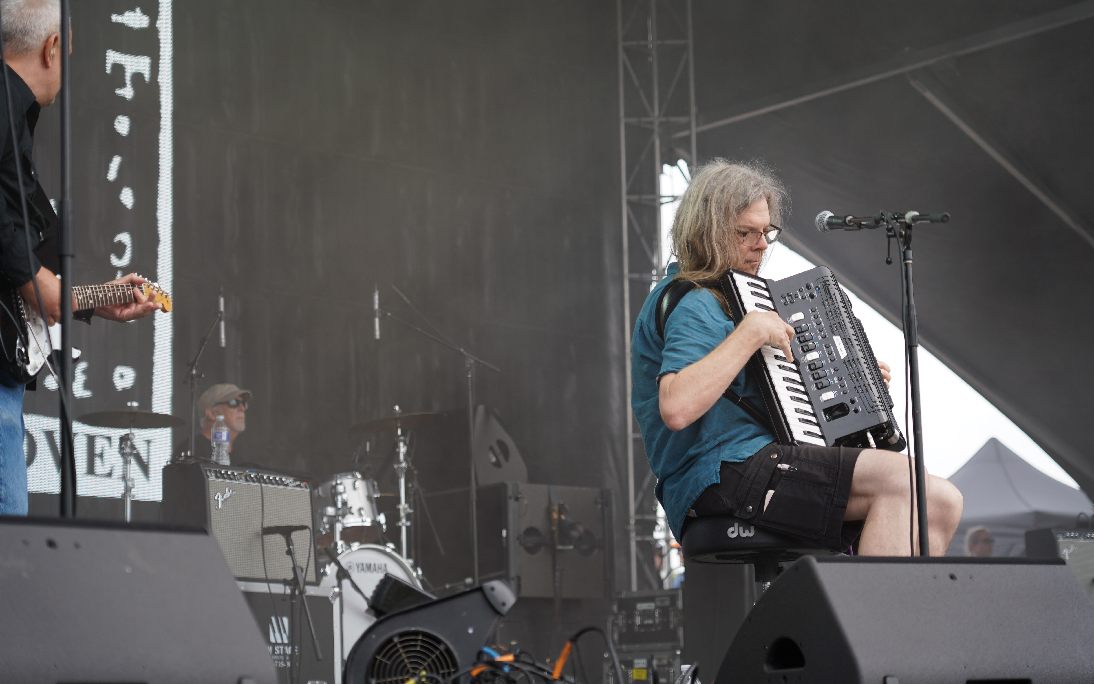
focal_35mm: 82
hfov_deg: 25.2
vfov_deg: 15.9
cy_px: 327
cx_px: 549
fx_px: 2445
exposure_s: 1/160
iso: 125
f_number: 4
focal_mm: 80
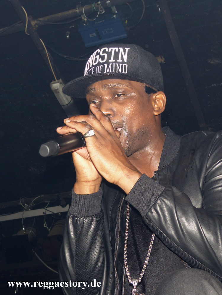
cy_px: 148
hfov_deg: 32.9
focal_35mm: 44
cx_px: 111
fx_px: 376
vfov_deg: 42.9
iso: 100
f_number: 2.8
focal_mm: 7.8
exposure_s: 1/160
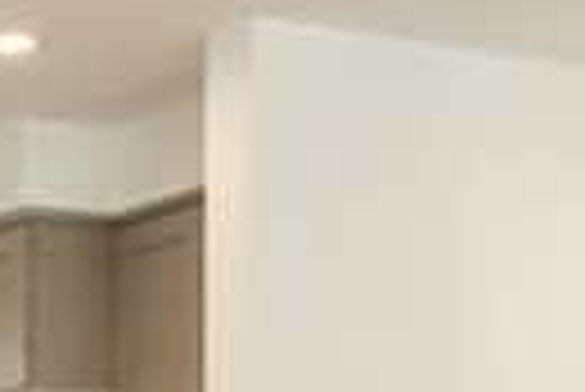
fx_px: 1920
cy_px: 642
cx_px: -342
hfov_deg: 15.7
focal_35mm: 118
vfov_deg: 11.1
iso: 800
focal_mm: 15
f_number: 5.6
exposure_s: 1/125
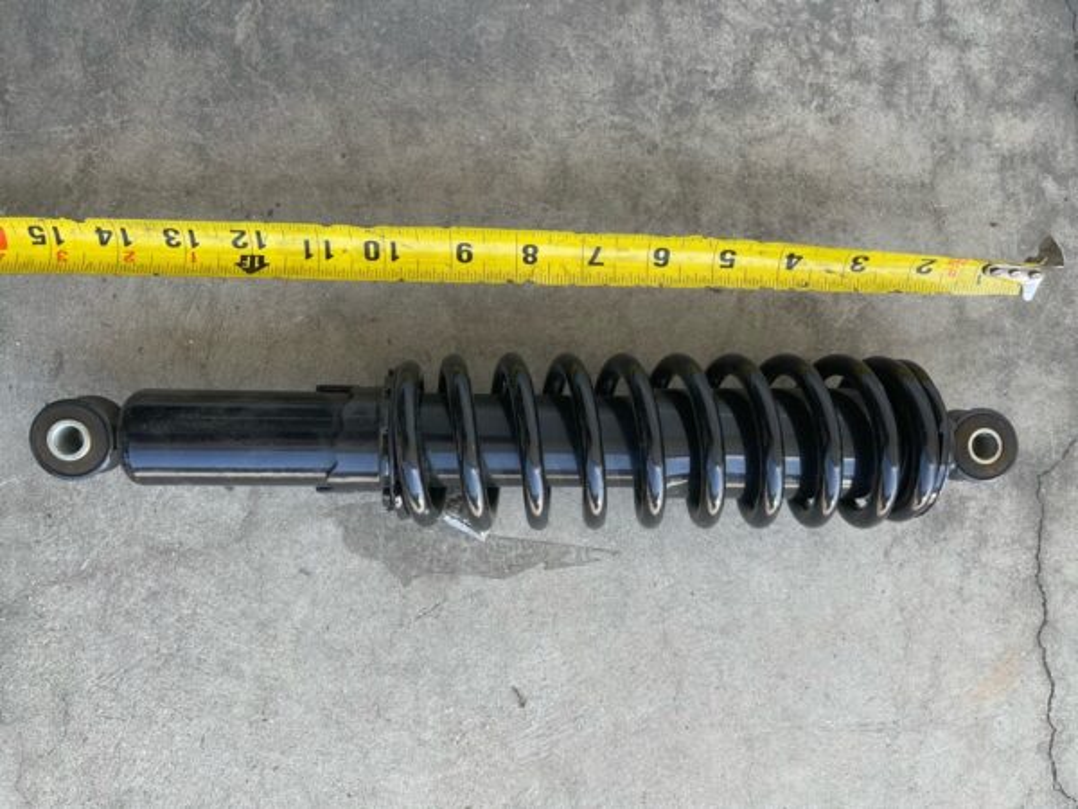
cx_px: 539
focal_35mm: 26
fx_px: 810
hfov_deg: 67.3
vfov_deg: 53.1
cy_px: 404
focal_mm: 5.1
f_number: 1.6
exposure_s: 1/395
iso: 32
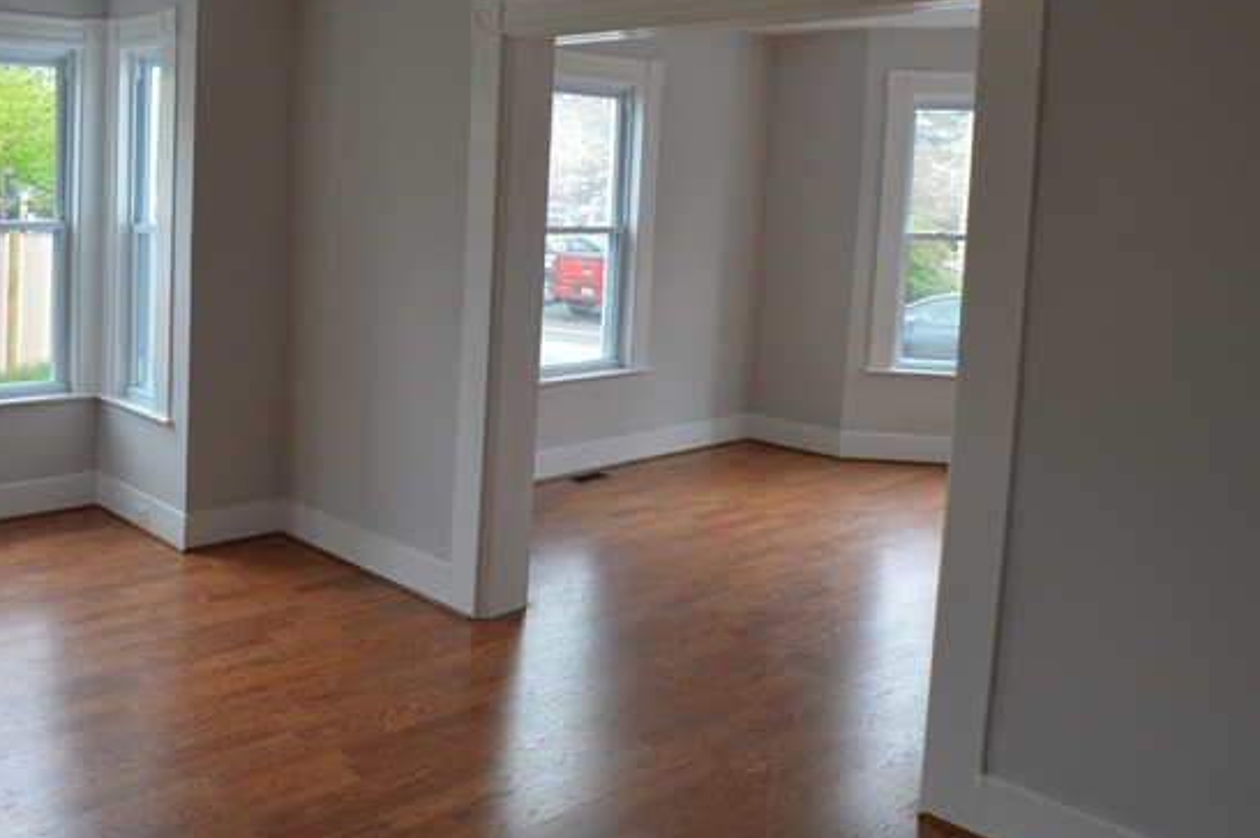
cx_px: 175
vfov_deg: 41.5
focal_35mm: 31
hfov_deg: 54.3
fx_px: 1082
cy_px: 244
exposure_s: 1/125
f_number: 5.6
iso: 400
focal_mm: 11
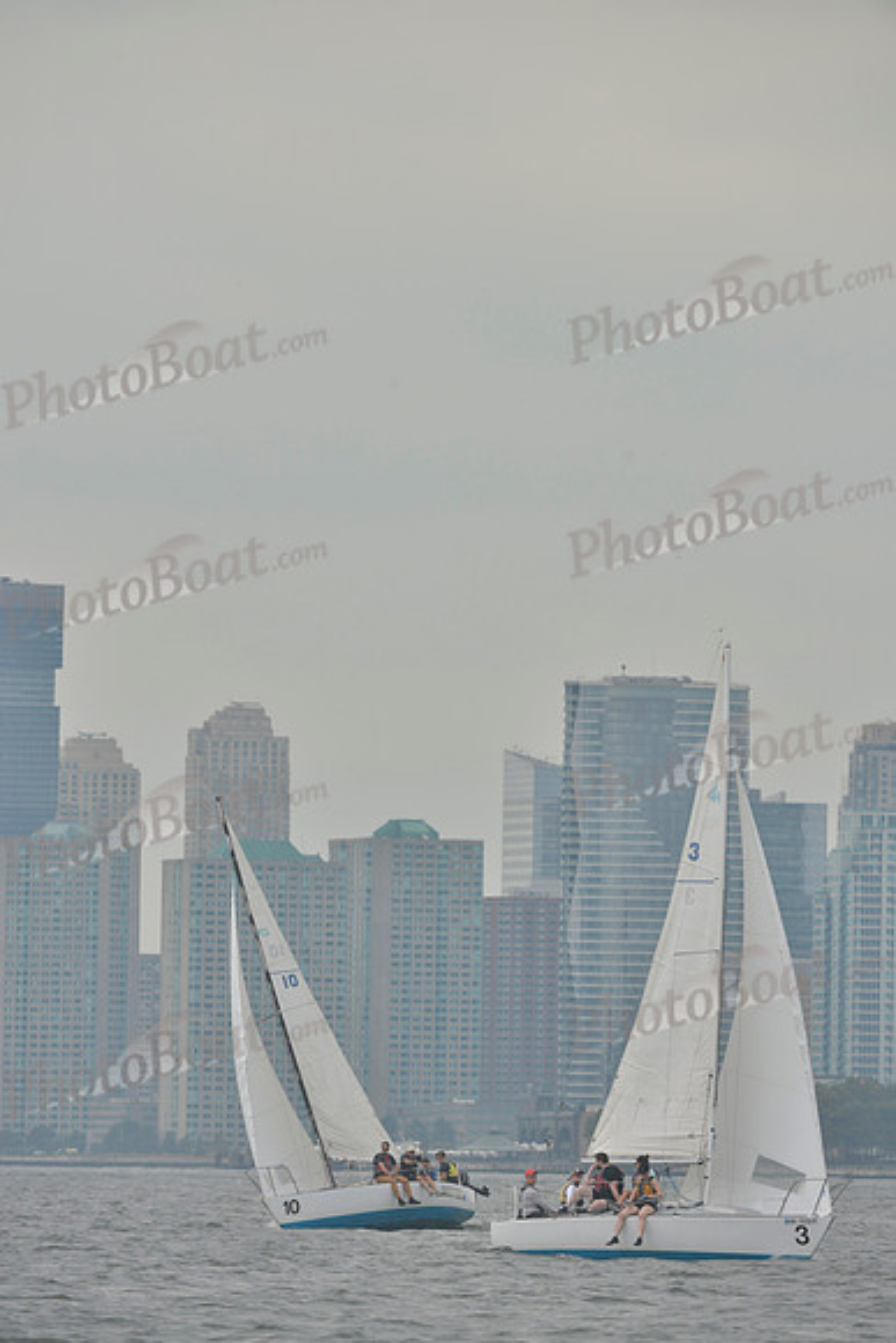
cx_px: 448
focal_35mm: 360
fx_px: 13431
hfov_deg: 3.8
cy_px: 672
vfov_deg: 5.7
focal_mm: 360
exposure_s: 1/1000
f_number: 8
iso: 400
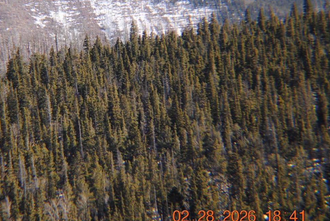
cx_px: 88
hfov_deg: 15.1
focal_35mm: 135
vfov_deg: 10.2
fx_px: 1237
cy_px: 63
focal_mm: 55
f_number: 5.6
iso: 100
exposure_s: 1/200
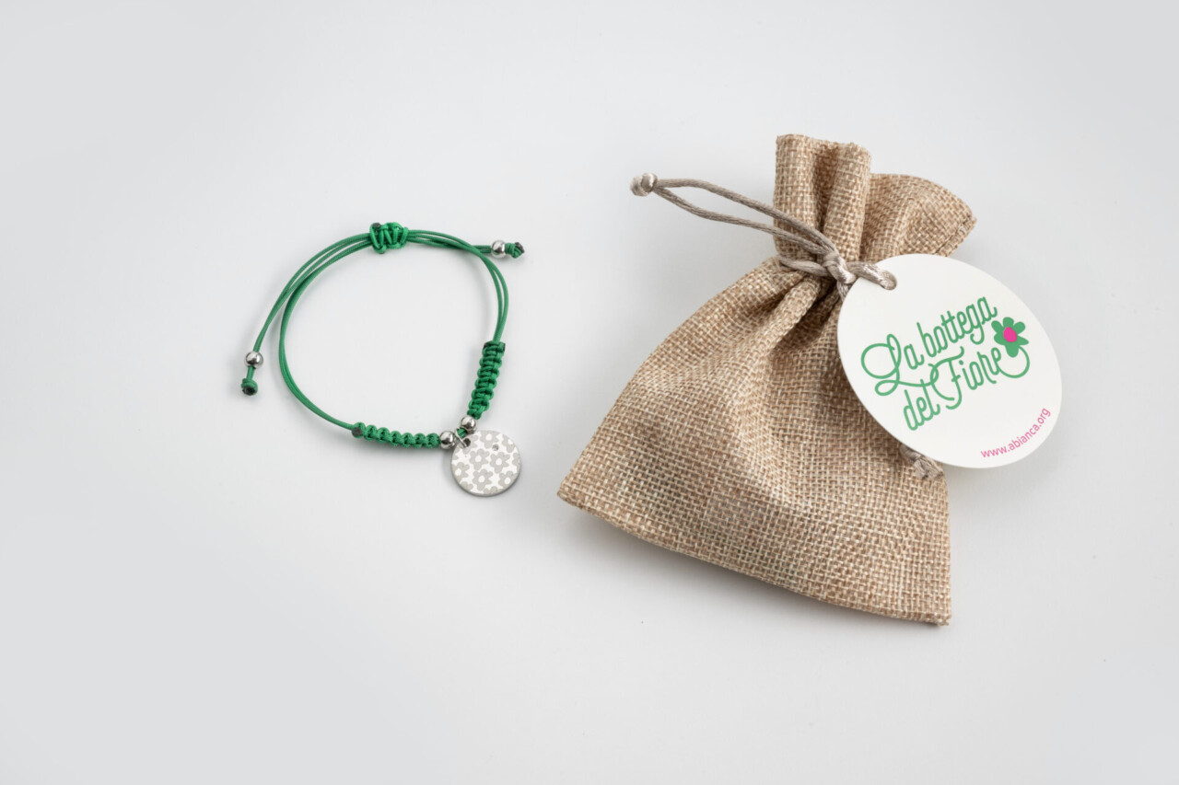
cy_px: 392
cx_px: 590
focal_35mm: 70
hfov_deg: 28.8
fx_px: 2292
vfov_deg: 19.5
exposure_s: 1/125
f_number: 22
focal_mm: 70
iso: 100
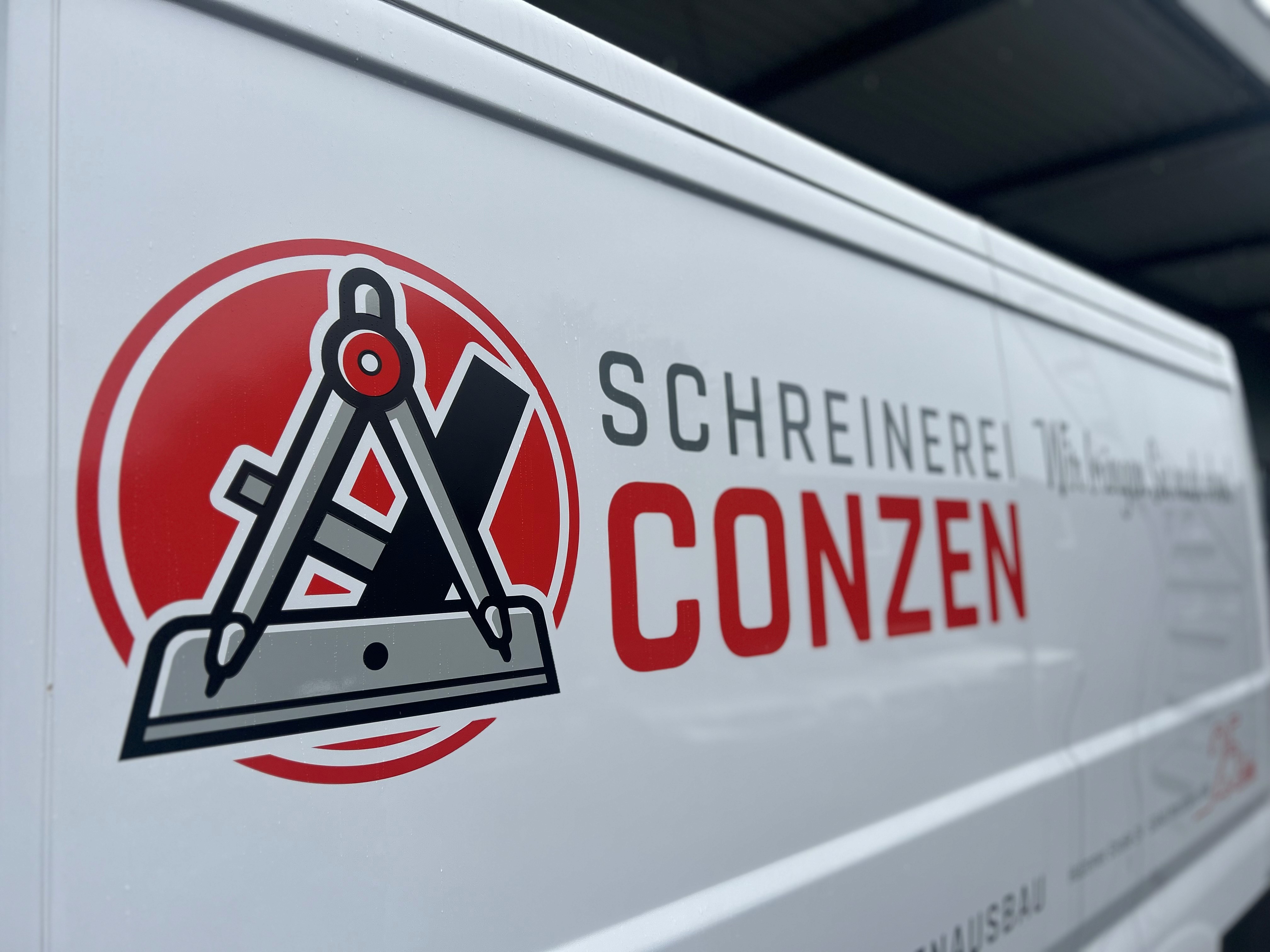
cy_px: 476
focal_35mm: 26
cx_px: 635
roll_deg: +0.1
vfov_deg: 53.1
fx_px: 954
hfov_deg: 67.3
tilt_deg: +5.5
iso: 50
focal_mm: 5.7
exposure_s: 1/940
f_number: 1.5
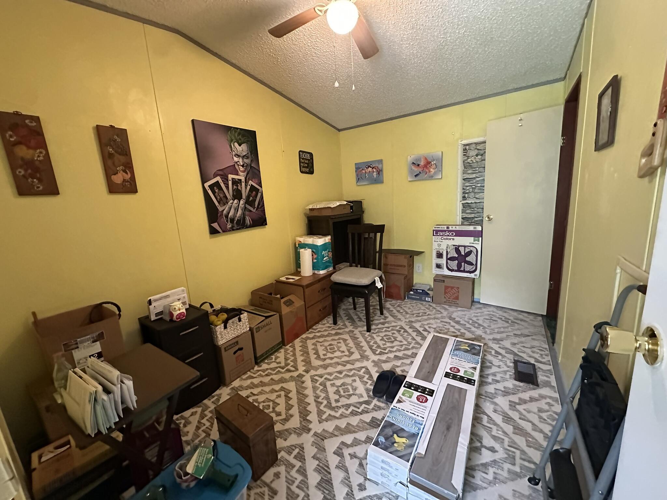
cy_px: 250
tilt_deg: -10.8
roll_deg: +3.4
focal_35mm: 14
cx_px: 334
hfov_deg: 102.1
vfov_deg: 85.7
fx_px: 270
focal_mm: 2.22
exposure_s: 1/40
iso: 1250
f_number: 2.2
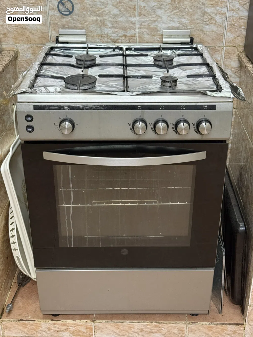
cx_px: 126
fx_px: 468
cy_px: 168
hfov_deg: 30.3
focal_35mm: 48
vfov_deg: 39.7
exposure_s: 1/33
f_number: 1.78
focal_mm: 6.76
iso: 320
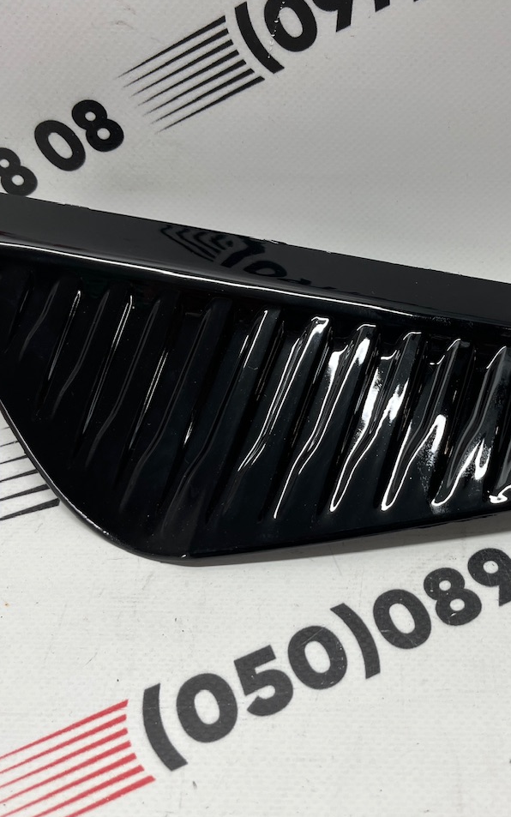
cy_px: 409
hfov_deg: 34.0
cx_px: 364
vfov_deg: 52.7
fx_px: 824
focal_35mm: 37
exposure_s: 1/100
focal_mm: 5.1
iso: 40
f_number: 1.6
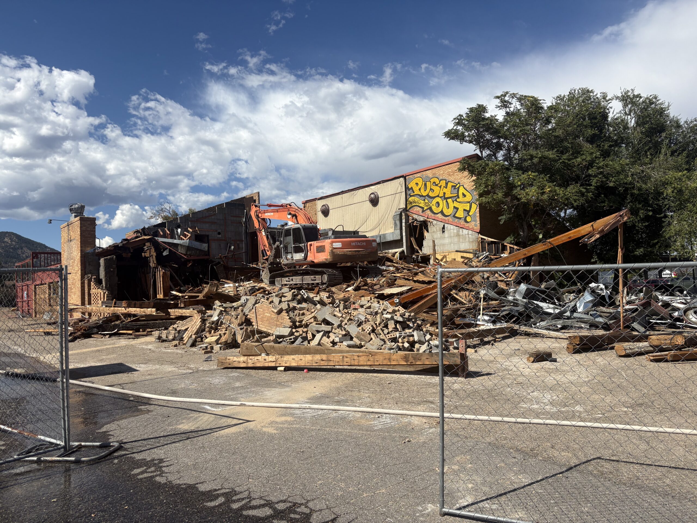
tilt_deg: +2.9
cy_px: 262
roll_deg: +2.4
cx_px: 348
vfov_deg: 53.1
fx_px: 524
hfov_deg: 67.3
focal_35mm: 26
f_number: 1.6
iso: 50
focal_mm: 5.96
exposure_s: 1/5348
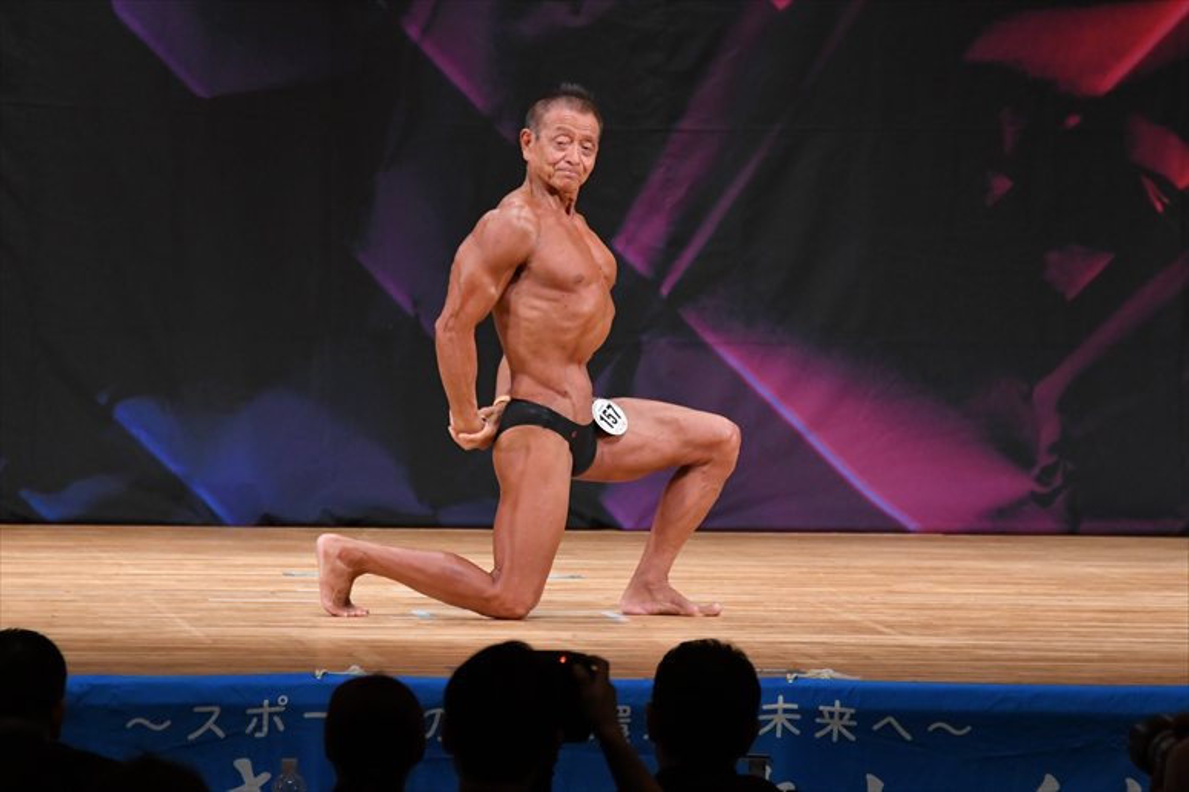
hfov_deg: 7.2
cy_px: 396
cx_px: 594
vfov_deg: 4.8
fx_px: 9408
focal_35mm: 285
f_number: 5.6
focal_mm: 190
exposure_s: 1/400
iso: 3200
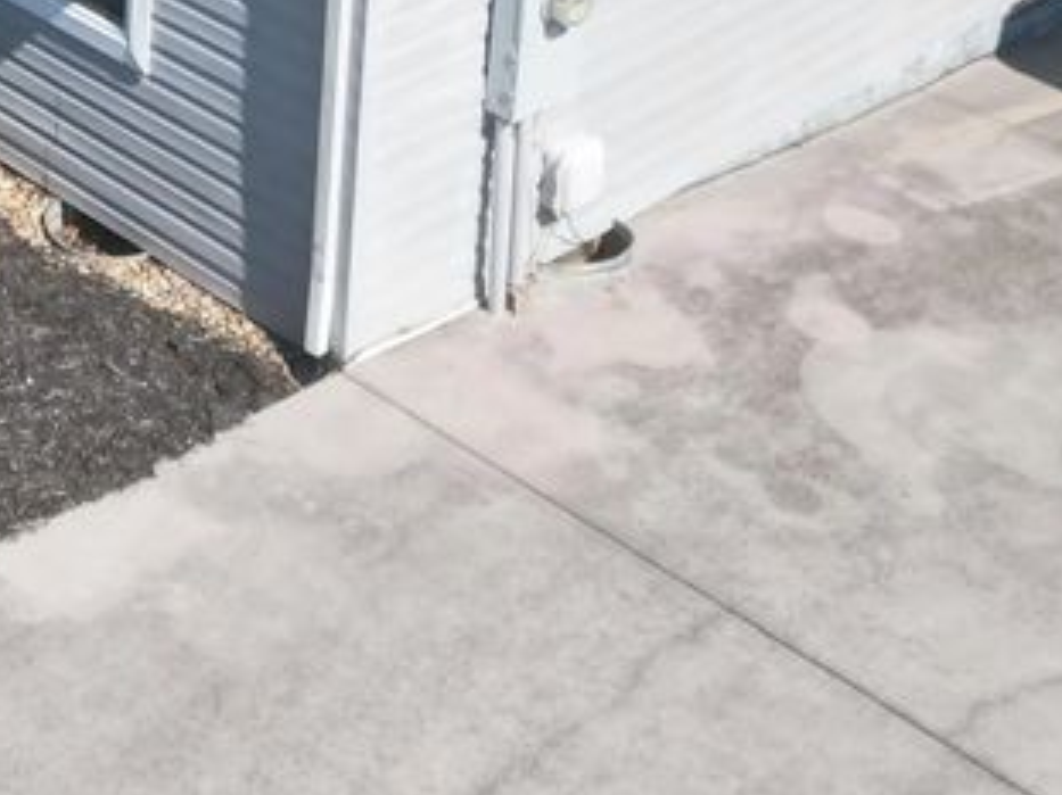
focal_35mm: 79
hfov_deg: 23.3
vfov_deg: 16.9
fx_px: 2423
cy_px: -399
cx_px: -99
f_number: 1.7
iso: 150
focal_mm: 6.72
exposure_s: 1/3200
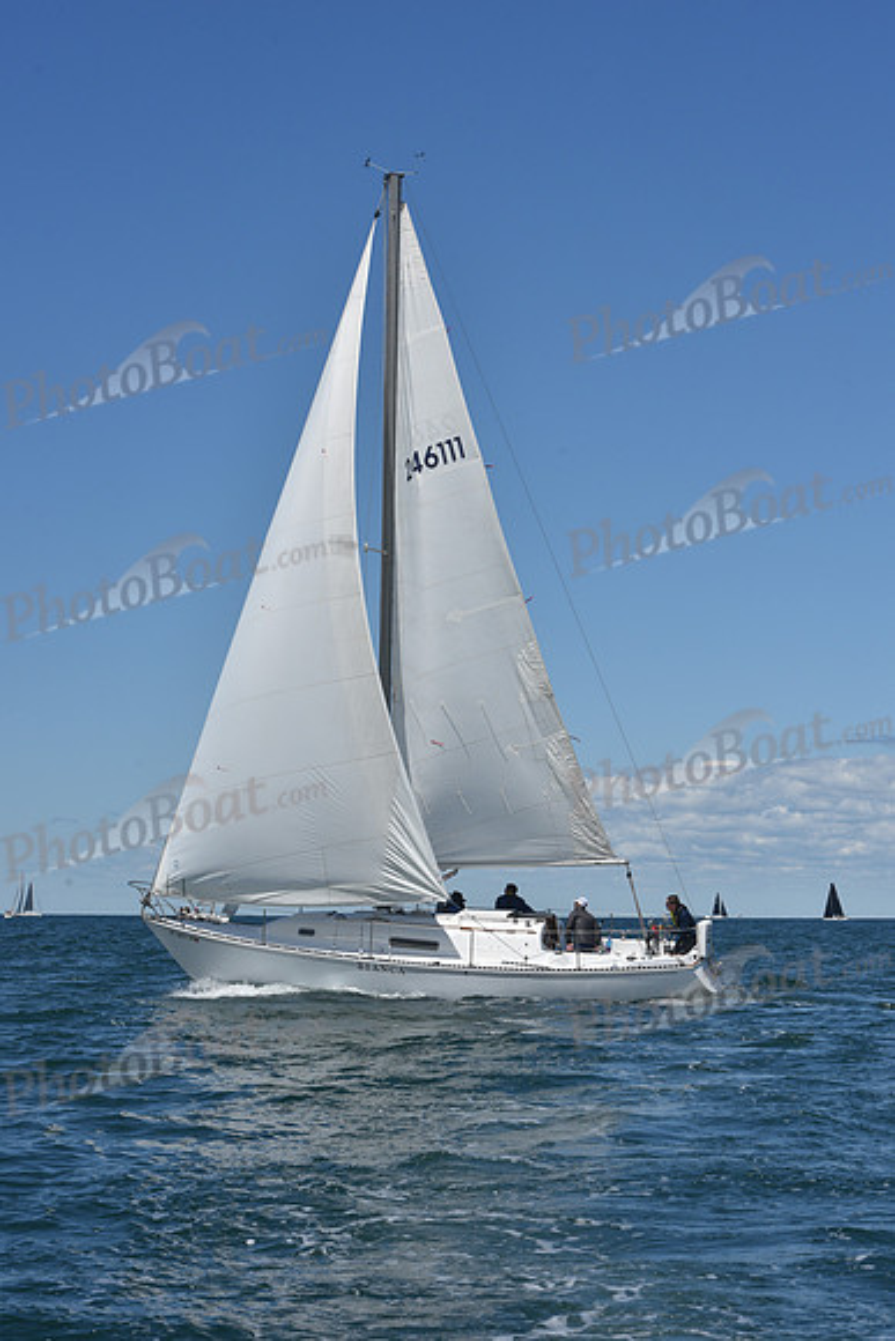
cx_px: 448
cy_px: 670
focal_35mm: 70
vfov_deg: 28.8
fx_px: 2609
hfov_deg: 19.5
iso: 250
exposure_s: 1/800
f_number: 11
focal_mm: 70
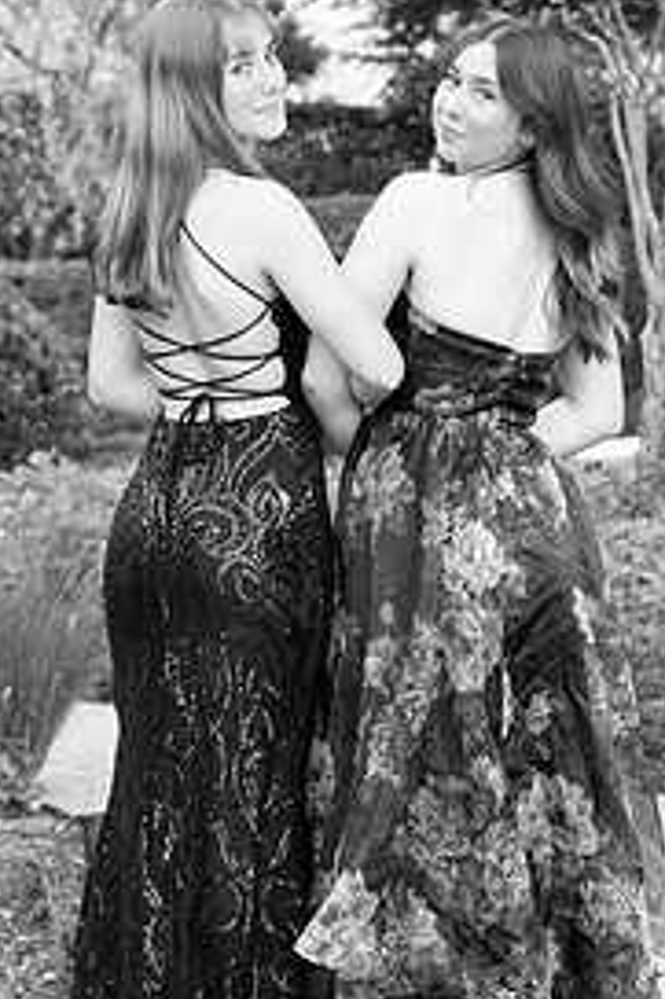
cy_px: 397
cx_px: 371
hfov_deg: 10.2
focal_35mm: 134
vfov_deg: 15.3
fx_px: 3717
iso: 1250
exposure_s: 1/500
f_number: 7.1
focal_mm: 81
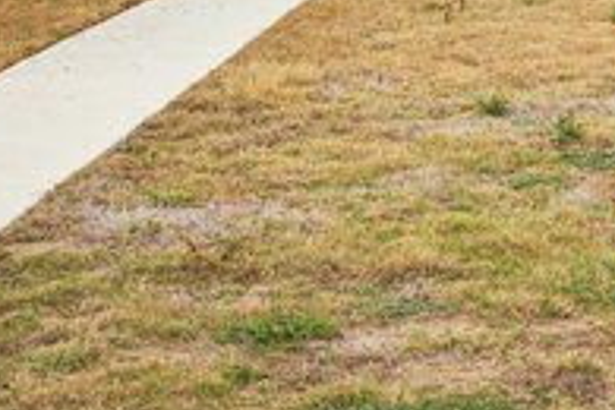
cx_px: 612
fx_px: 1742
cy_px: -244
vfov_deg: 12.6
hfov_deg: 19.5
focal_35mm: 102
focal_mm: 31
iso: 100
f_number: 8
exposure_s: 1/320
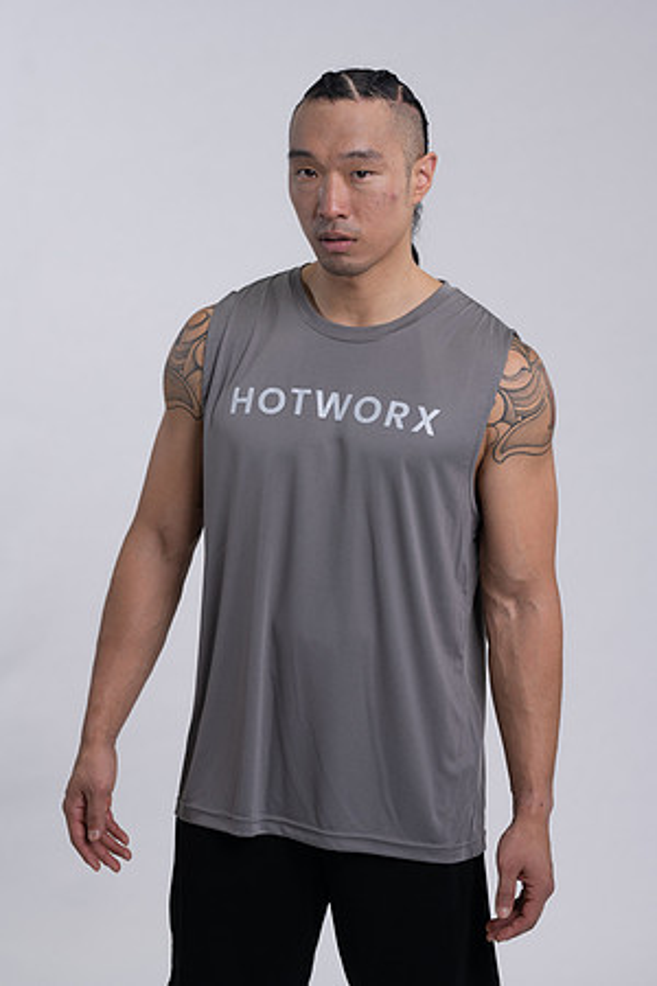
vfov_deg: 23.9
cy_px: 493
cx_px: 328
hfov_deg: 16.1
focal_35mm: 85
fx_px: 2327
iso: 125
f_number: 4
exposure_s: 1/125
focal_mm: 85
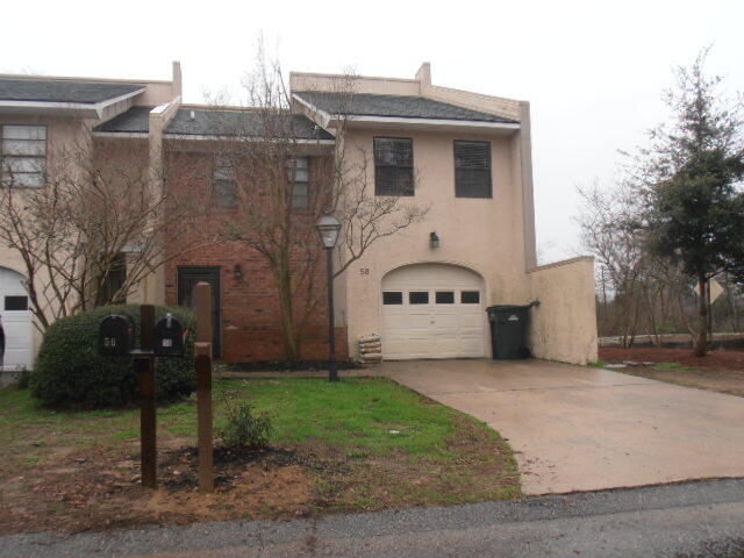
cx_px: 372
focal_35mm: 37
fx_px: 795
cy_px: 279
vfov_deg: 38.7
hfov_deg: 50.1
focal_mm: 6.61
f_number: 3.9
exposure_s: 1/50
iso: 80
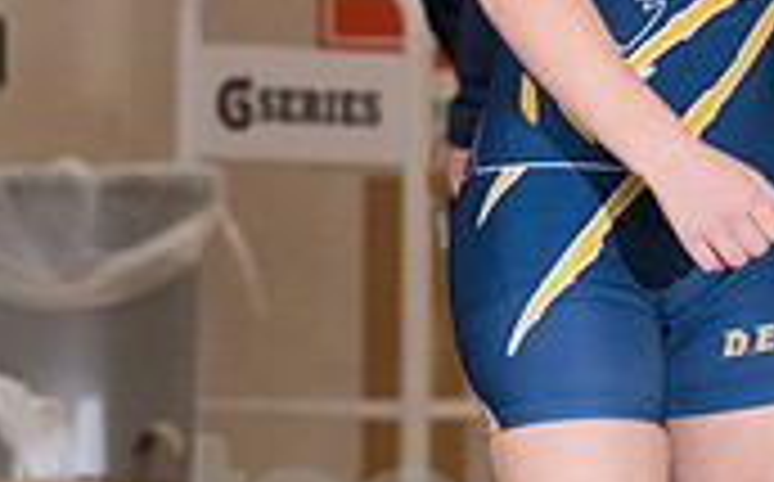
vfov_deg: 1.3
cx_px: 968
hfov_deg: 2.0
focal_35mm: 1033
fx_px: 21762
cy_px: -36
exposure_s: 1/250
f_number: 5.6
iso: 2000
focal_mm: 200
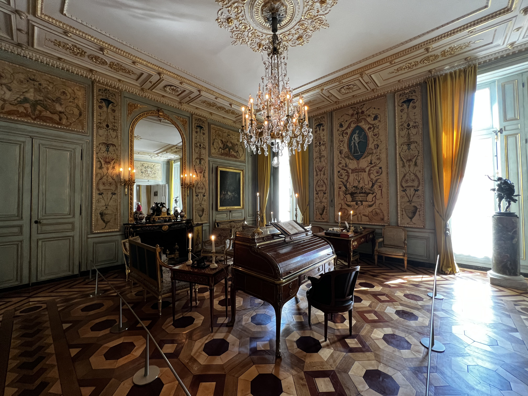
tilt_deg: +1.1
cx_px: 264
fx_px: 198
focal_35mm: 13
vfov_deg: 89.9
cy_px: 198
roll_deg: +0.9
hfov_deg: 106.2
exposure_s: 1/50
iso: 320
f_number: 1.8
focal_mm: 1.57
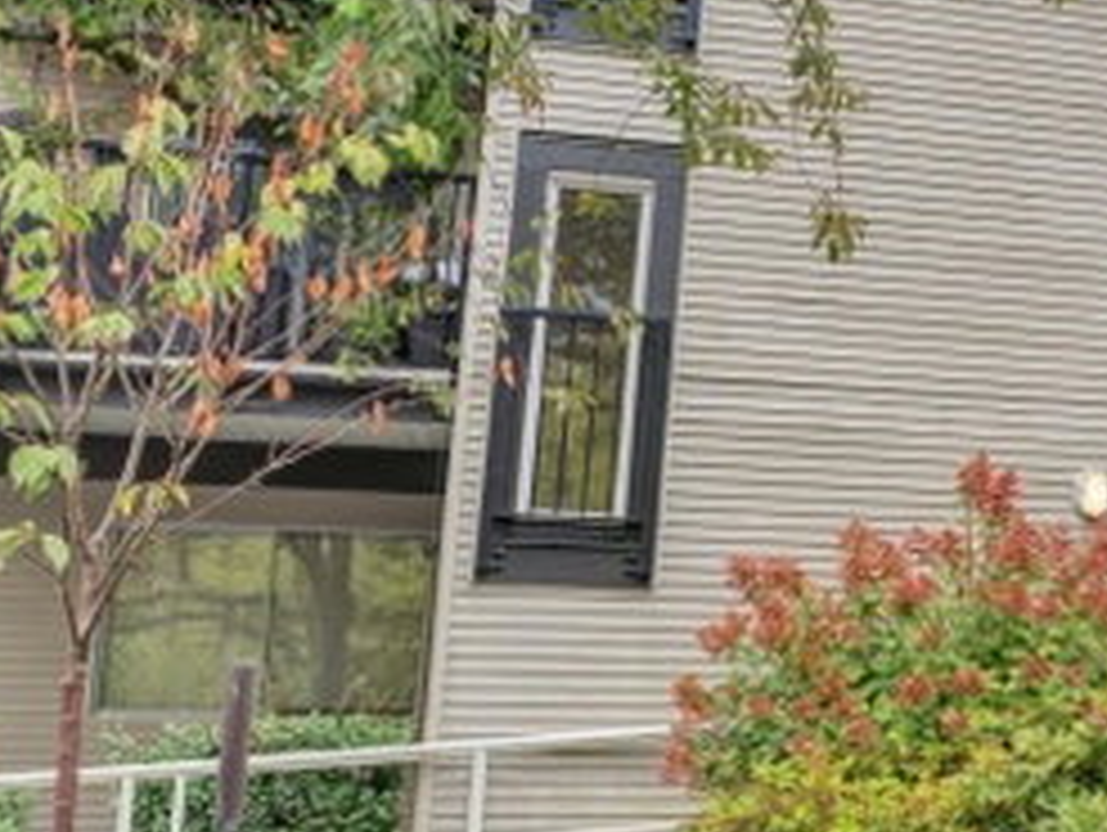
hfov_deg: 22.1
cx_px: 1602
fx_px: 2401
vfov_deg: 19.6
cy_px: 304
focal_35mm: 75
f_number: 8
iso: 400
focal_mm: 24
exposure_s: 1/80
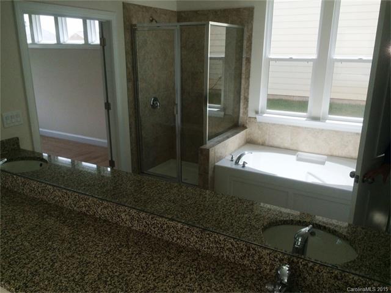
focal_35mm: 29
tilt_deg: -17.5
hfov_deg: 61.7
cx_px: 196
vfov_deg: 48.2
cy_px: 146
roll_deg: +0.6
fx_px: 328
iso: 32
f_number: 2.2
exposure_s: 1/313
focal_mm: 4.15
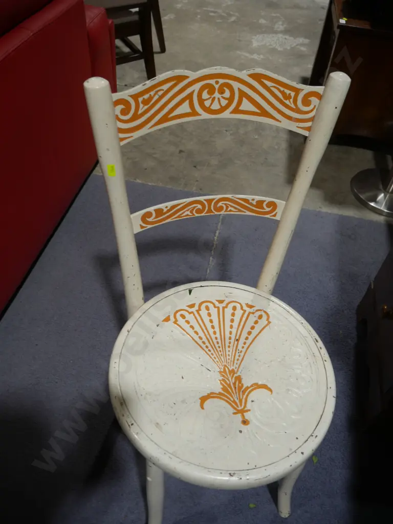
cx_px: 196
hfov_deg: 46.8
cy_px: 262
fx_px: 454
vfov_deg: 60.0
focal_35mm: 30
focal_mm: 15
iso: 200
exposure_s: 1/100
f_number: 3.6
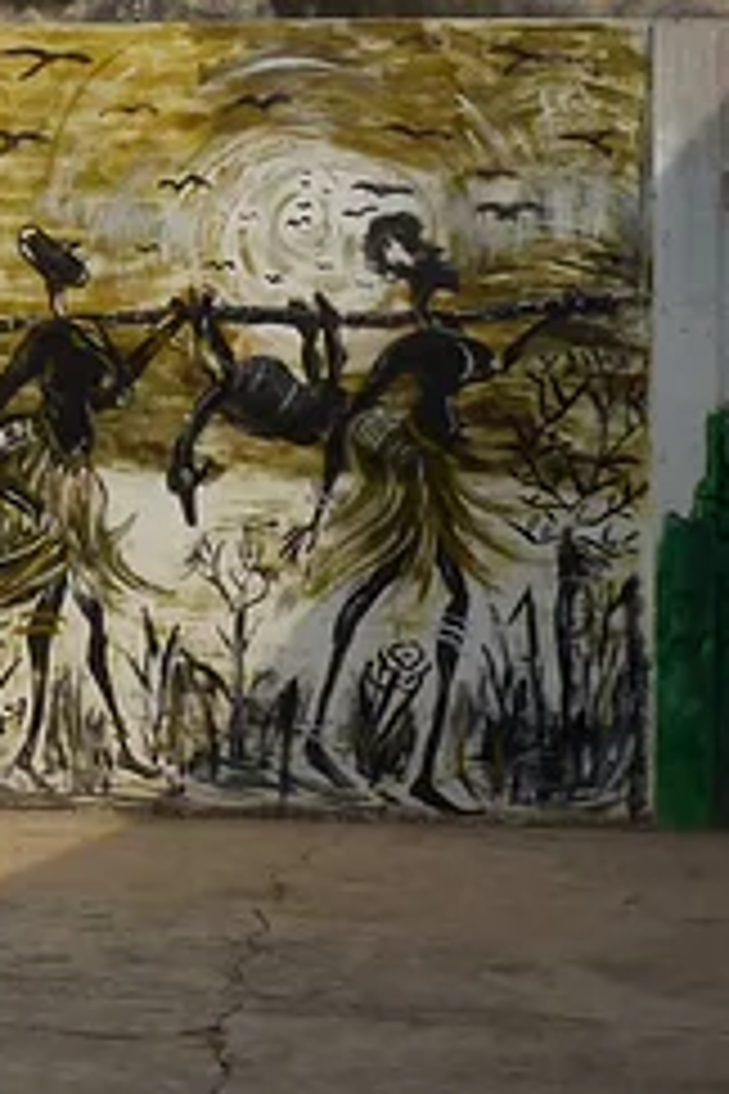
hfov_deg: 13.7
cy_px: 320
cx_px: -243
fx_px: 2916
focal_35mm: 96
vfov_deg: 21.1
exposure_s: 1/1300
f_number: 4
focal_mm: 5
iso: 100
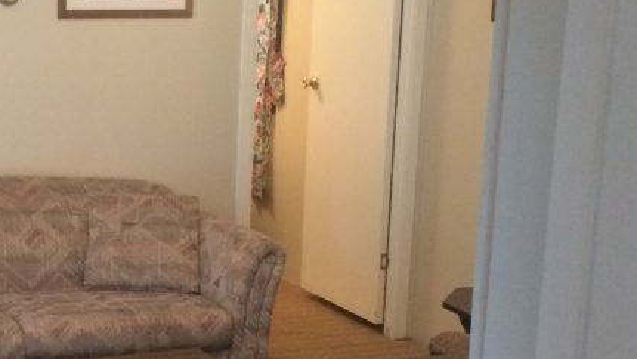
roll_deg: +1.4
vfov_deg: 16.1
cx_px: 62
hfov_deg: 27.2
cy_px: 242
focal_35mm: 75
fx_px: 1268
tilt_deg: -11.9
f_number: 2.2
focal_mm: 4.15
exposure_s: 1/30
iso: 250
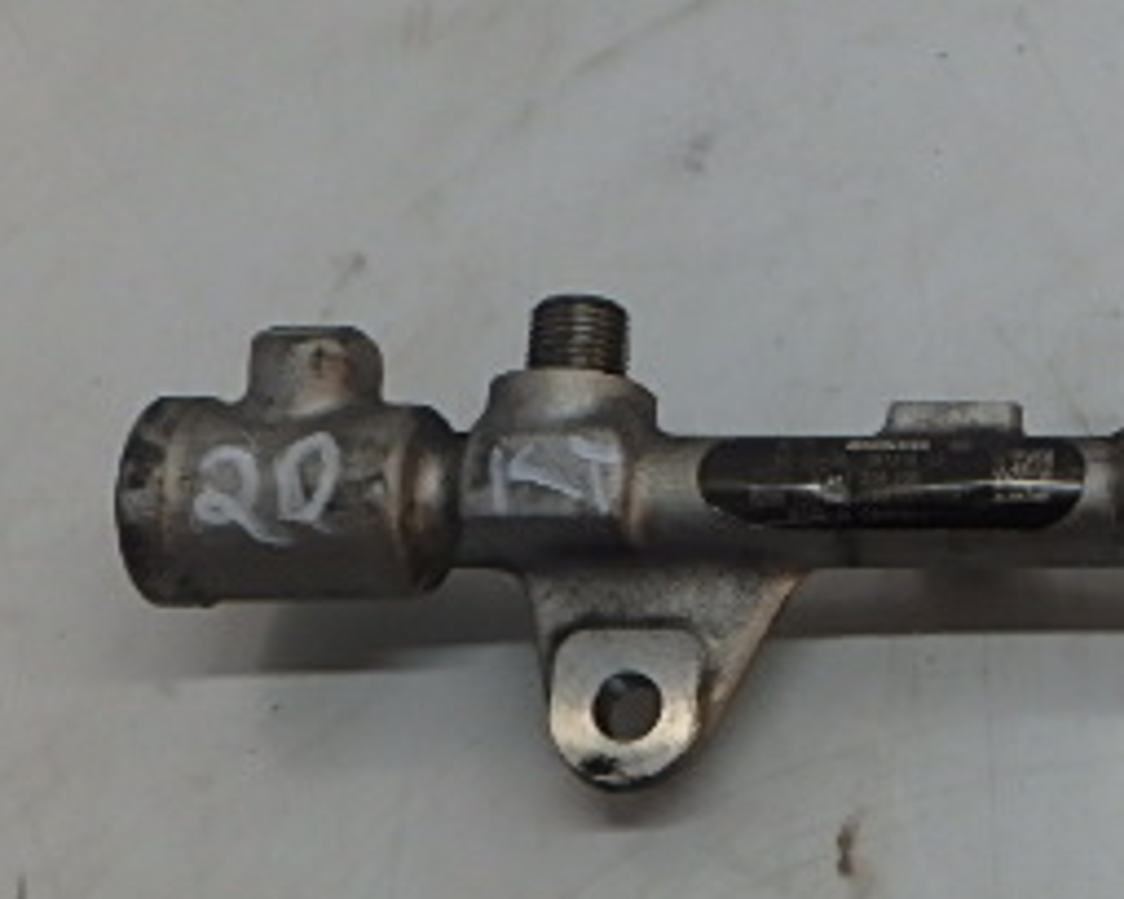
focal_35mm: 76
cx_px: 1371
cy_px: 427
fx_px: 2528
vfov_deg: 20.2
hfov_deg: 22.9
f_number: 4.7
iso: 200
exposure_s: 1/40
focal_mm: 5.6
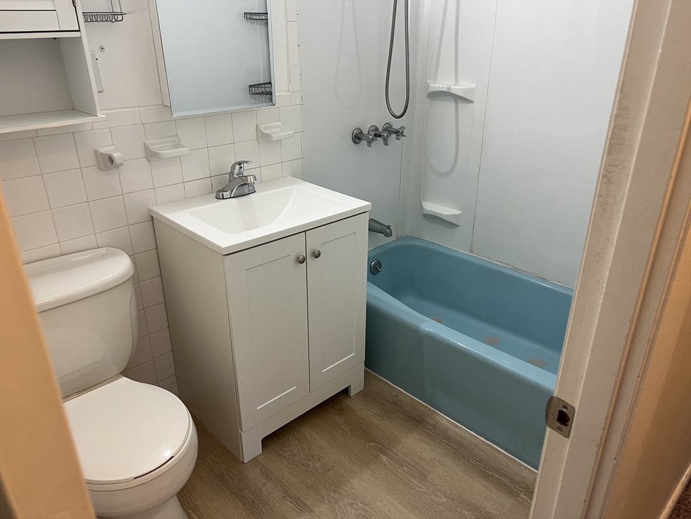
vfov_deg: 53.1
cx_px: 346
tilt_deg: -24.7
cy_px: 260
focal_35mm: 26
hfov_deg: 67.3
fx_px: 519
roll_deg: +0.2
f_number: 1.5
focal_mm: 5.7
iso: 125
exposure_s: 1/60
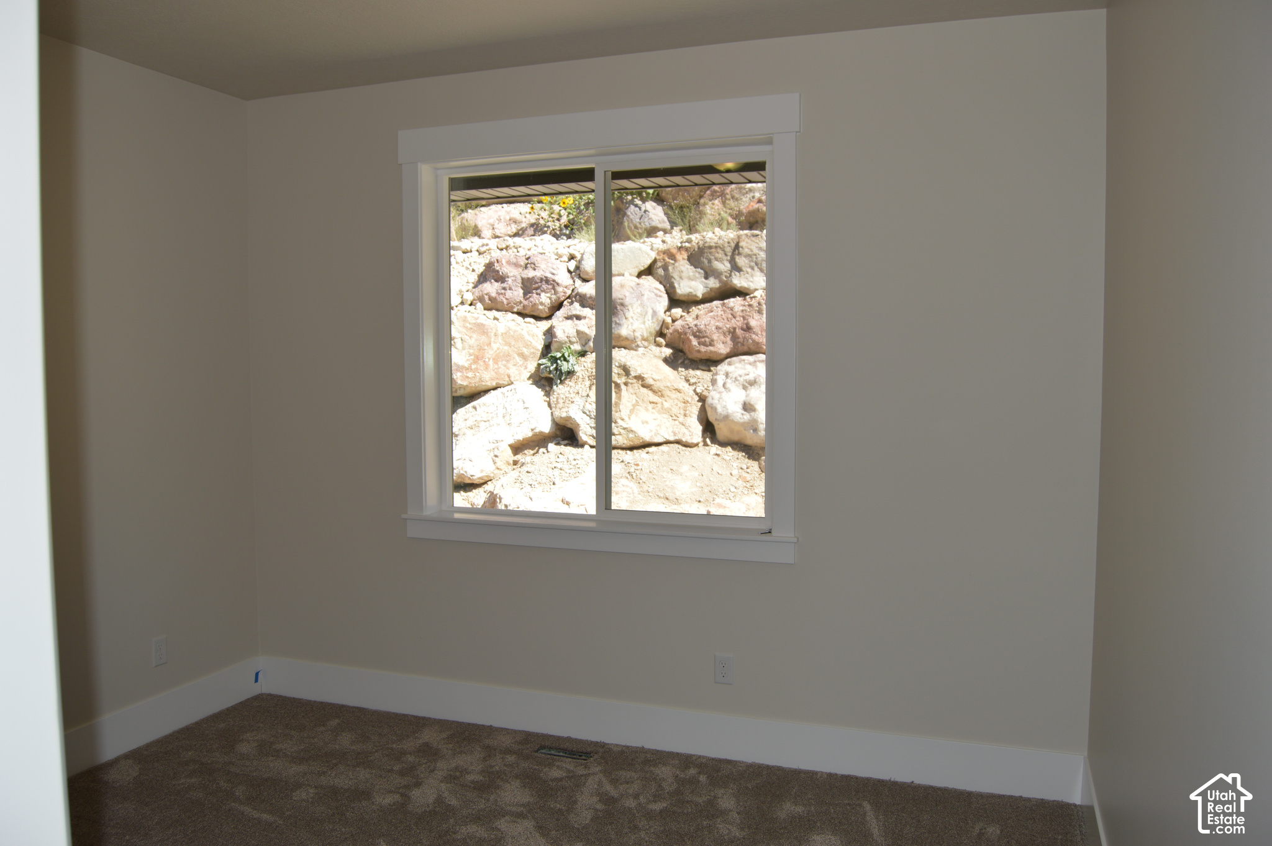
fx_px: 953
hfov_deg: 67.4
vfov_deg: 47.9
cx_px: 636
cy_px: 423
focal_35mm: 27
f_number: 5
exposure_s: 1/200
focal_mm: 18
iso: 100
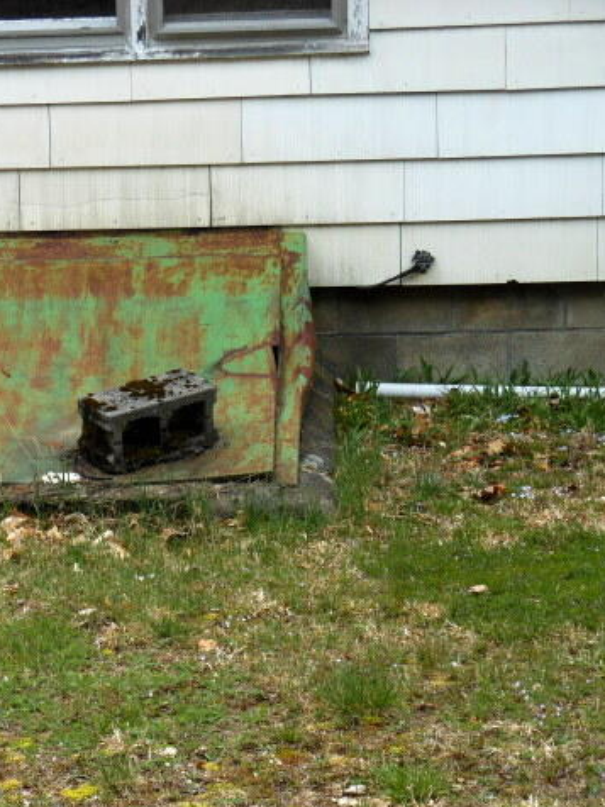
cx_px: 98
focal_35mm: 117
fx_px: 2726
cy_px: 405
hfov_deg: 12.6
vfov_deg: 16.8
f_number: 4.6
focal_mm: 15.5
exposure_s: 1/160
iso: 80
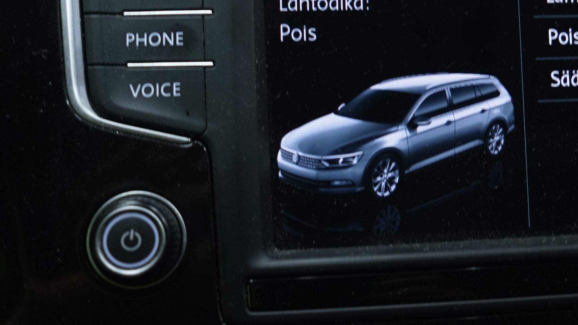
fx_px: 1088
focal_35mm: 71
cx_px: 499
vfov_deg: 16.9
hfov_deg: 28.8
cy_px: 61
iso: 1250
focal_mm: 34
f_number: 5
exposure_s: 1/20
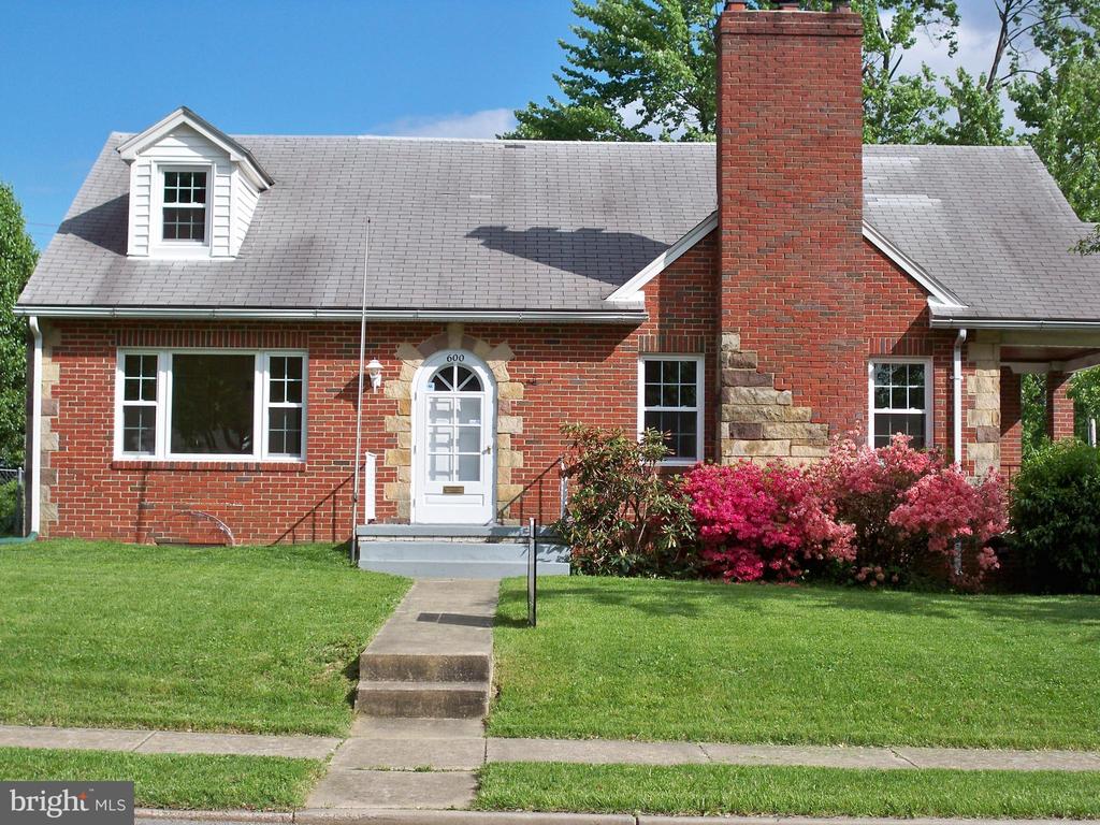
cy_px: 412
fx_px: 1748
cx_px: 550
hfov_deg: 34.9
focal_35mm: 55
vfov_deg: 26.6
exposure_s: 1/640
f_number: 4
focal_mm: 9.7
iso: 64
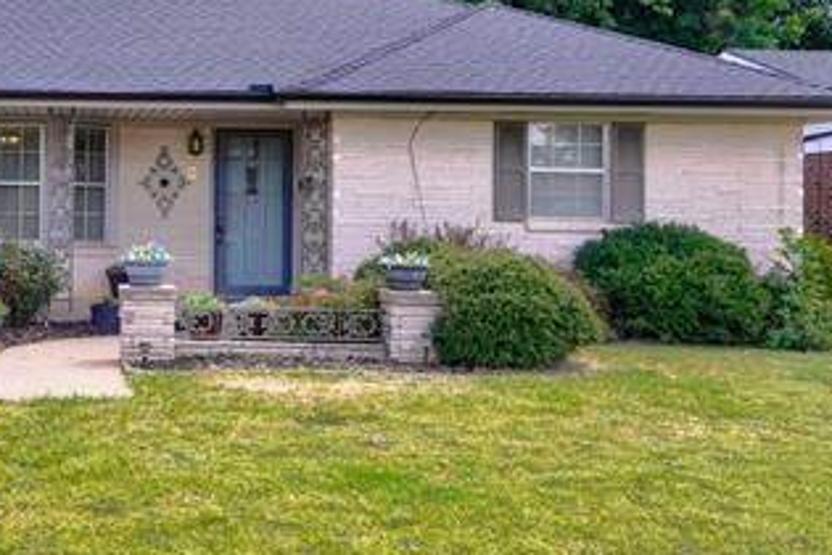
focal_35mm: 52
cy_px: 240
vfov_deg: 26.0
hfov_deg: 35.4
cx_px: 46
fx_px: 1202
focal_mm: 16
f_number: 7.1
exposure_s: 1/640
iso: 200
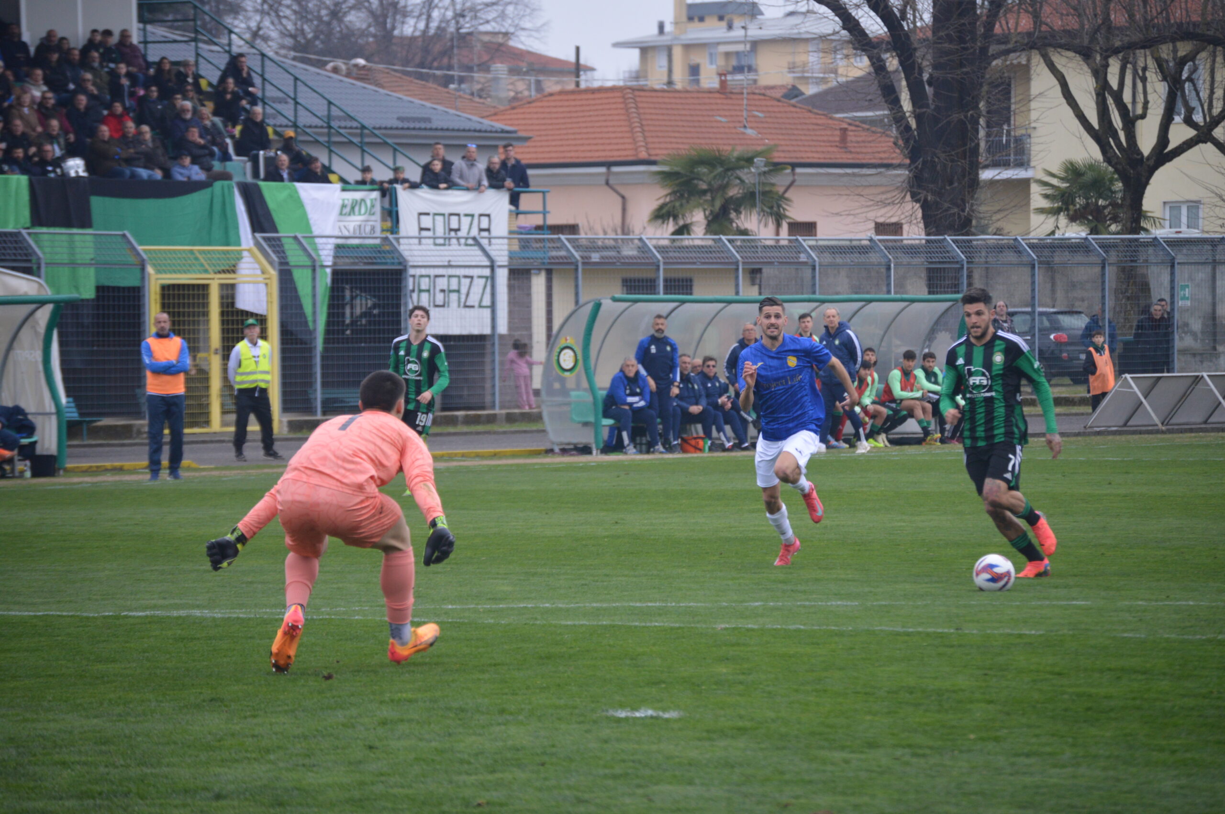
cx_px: 612
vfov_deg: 8.2
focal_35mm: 168
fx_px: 5711
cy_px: 407
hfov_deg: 12.2
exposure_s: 1/500
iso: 560
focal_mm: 112
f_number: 4.8
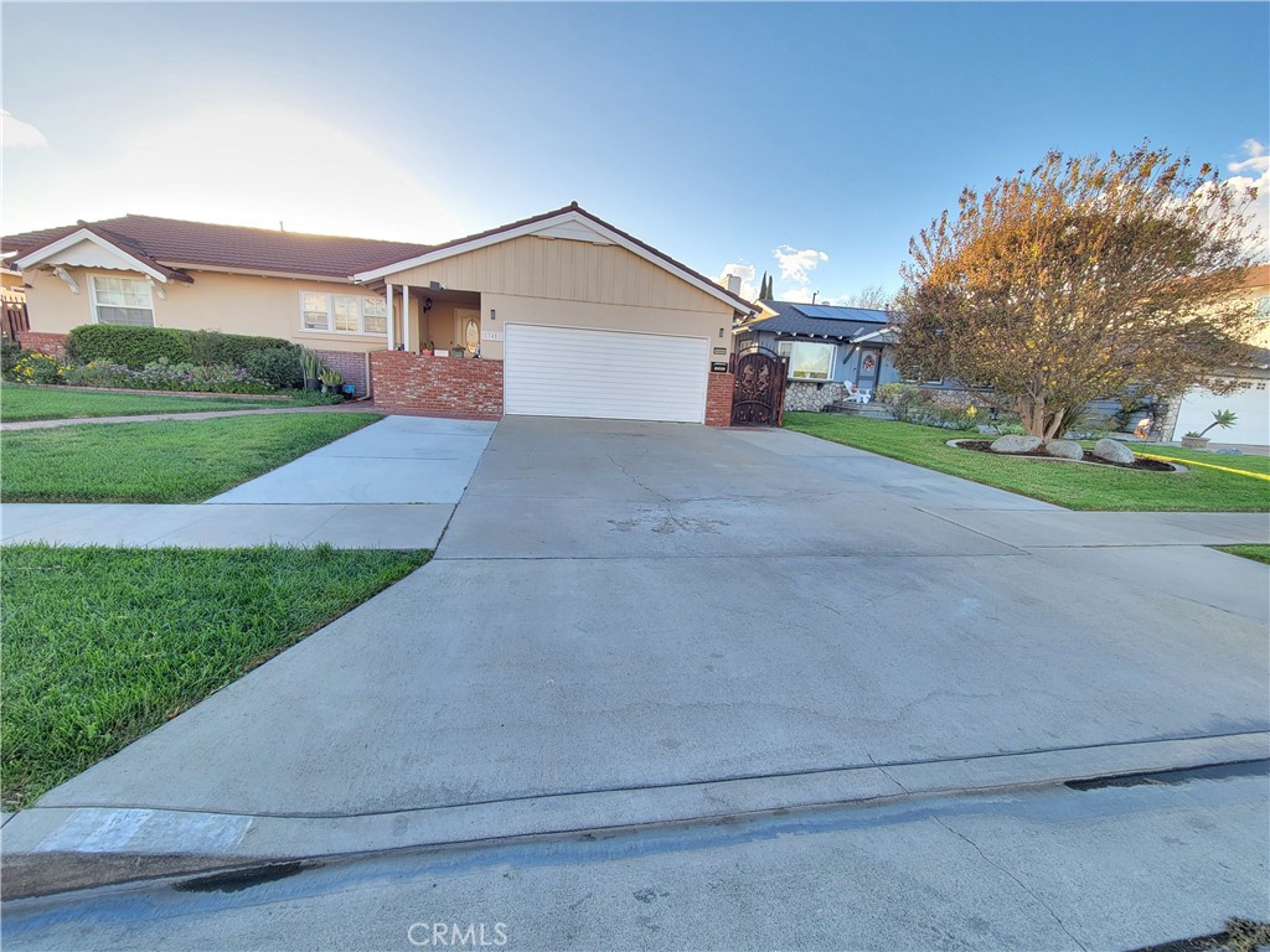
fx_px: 477
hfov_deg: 106.2
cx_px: 635
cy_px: 476
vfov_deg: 89.9
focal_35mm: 13
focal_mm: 2.2
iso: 64
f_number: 2.2
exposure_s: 1/120
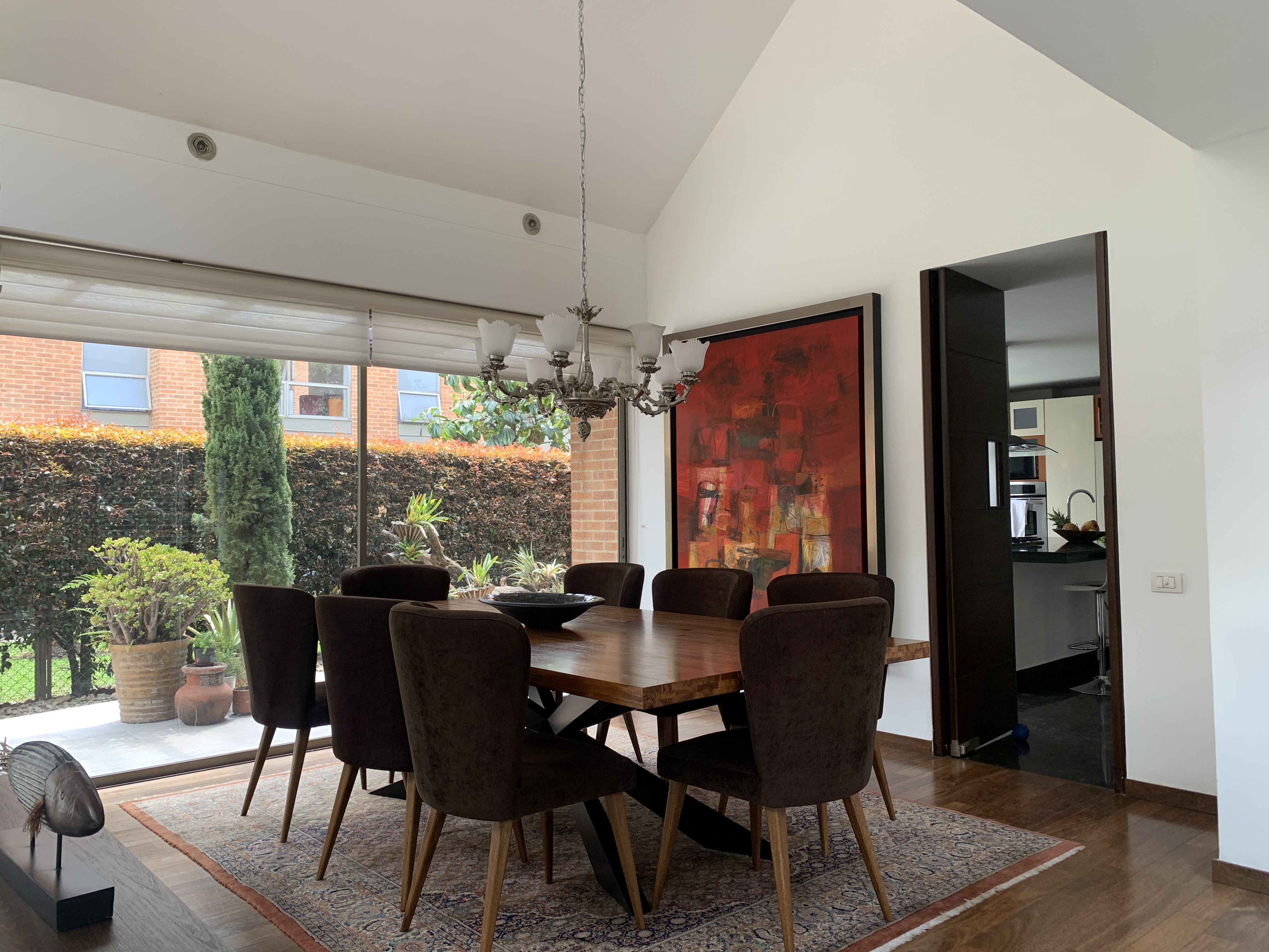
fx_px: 953
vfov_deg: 53.1
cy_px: 476
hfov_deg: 67.3
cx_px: 634
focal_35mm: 26
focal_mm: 4.25
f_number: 1.8
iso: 64
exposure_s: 1/121
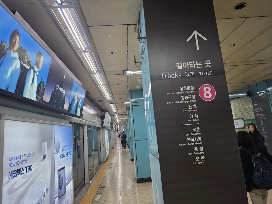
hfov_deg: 71.6
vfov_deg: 56.8
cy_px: 99
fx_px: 189
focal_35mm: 24
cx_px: 135
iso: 200
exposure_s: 1/120
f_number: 1.7
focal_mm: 6.3
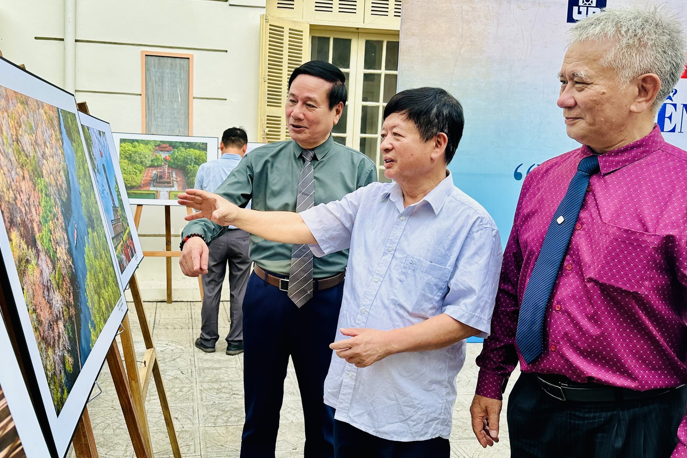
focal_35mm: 32
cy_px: 235
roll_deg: -2.1
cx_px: 279
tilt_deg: -6.0
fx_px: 611
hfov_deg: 58.3
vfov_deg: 41.1
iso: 80
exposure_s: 1/729
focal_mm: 6.86
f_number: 1.78
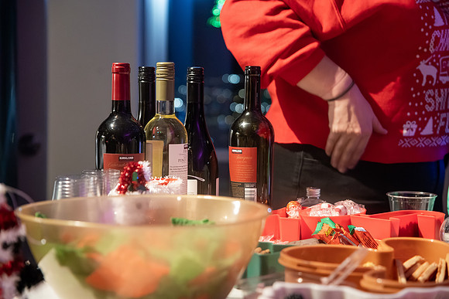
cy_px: 150
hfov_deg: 22.8
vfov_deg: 15.3
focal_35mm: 89
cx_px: 231
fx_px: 1115
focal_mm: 85
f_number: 4.5
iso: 2500
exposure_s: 1/100
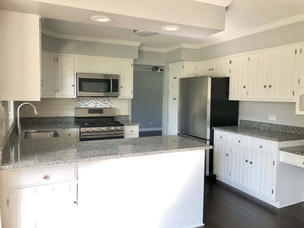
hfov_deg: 63.4
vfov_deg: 49.7
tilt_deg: -4.7
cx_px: 152
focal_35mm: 28
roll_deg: +0.3
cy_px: 114
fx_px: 246
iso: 20
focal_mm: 4
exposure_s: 1/40
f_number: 1.8
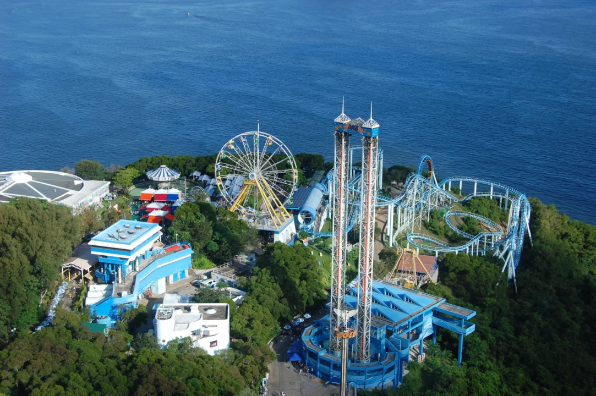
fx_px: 943
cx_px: 298
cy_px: 198
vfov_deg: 23.7
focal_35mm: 57
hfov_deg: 35.1
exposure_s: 1/320
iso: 200
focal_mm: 38
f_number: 9
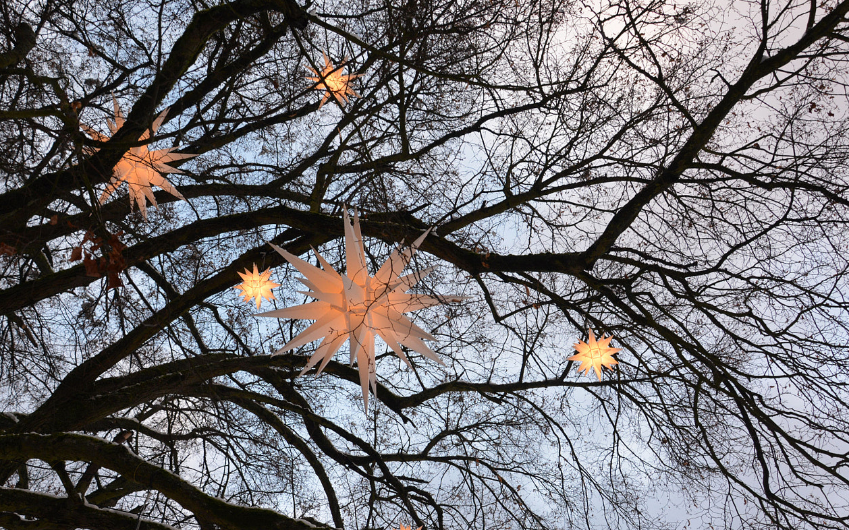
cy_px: 335
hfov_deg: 55.1
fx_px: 810
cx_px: 362
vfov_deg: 36.0
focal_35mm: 35
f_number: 5.6
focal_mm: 18
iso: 400
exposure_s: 1/125
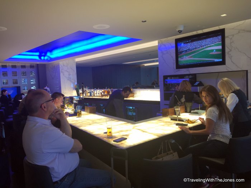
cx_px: 126
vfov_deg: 48.2
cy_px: 94
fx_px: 210
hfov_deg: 61.7
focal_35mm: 29
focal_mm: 4.15
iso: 32
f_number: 2.2
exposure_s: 1/40
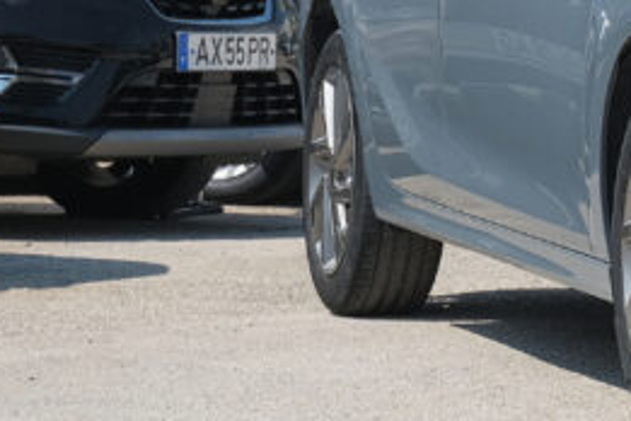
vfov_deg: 5.2
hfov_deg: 7.6
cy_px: 13
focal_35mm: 263
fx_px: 4609
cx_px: 1049
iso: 160
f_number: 9
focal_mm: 44.5
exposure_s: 1/250
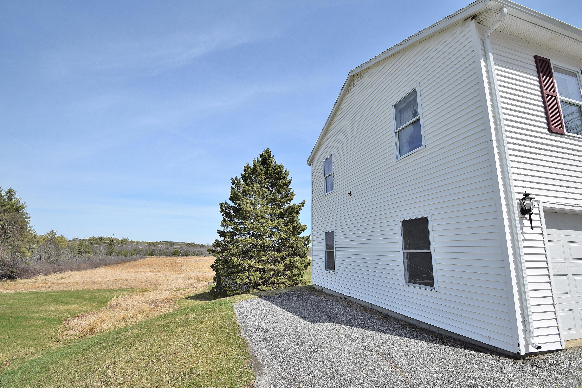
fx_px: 242
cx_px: 291
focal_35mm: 15
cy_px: 194
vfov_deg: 77.3
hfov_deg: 100.4
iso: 200
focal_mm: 10
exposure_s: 1/400
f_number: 10
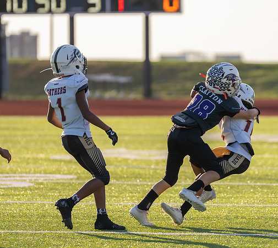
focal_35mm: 353
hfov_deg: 5.2
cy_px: 111
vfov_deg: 4.7
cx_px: 212
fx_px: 3035
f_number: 2.8
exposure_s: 1/1250
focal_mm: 200
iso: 125
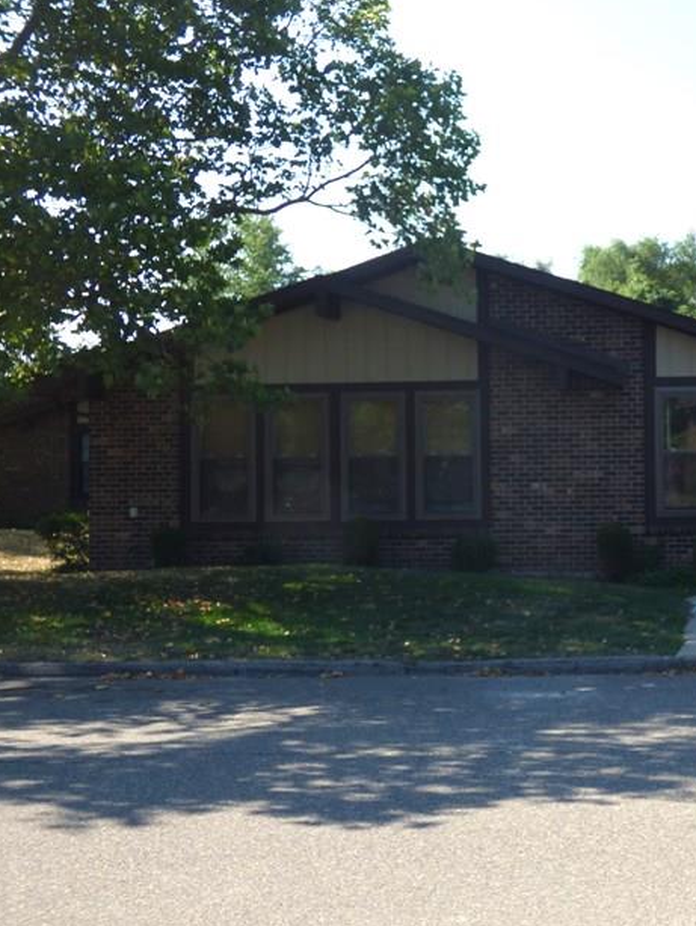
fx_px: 1339
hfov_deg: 27.7
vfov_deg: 38.1
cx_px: 669
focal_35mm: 50
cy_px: 425
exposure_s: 1/640
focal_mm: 5.29
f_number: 3.3
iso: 100
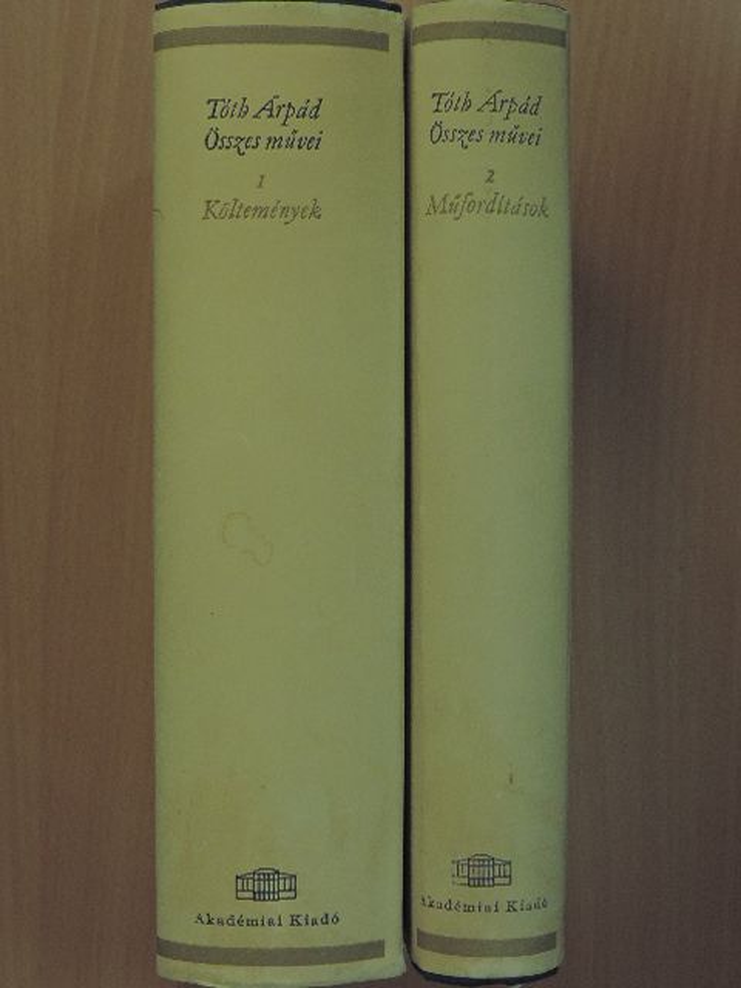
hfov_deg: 26.6
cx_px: 370
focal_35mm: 55
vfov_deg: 34.9
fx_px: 1570
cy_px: 494
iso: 450
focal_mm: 9.8
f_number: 3.7
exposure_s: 1/100
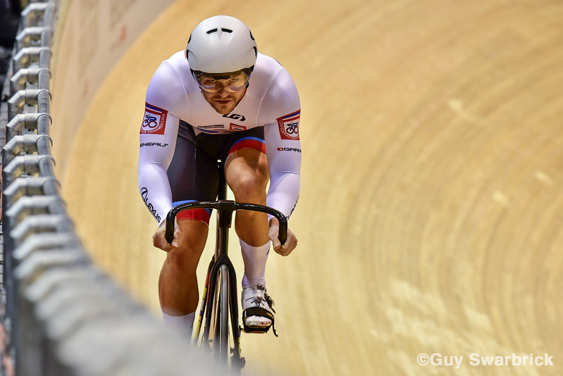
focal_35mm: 450
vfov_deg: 3.1
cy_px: 188
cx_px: 282
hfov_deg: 4.6
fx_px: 7037
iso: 900
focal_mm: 300
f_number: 5.6
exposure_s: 1/400
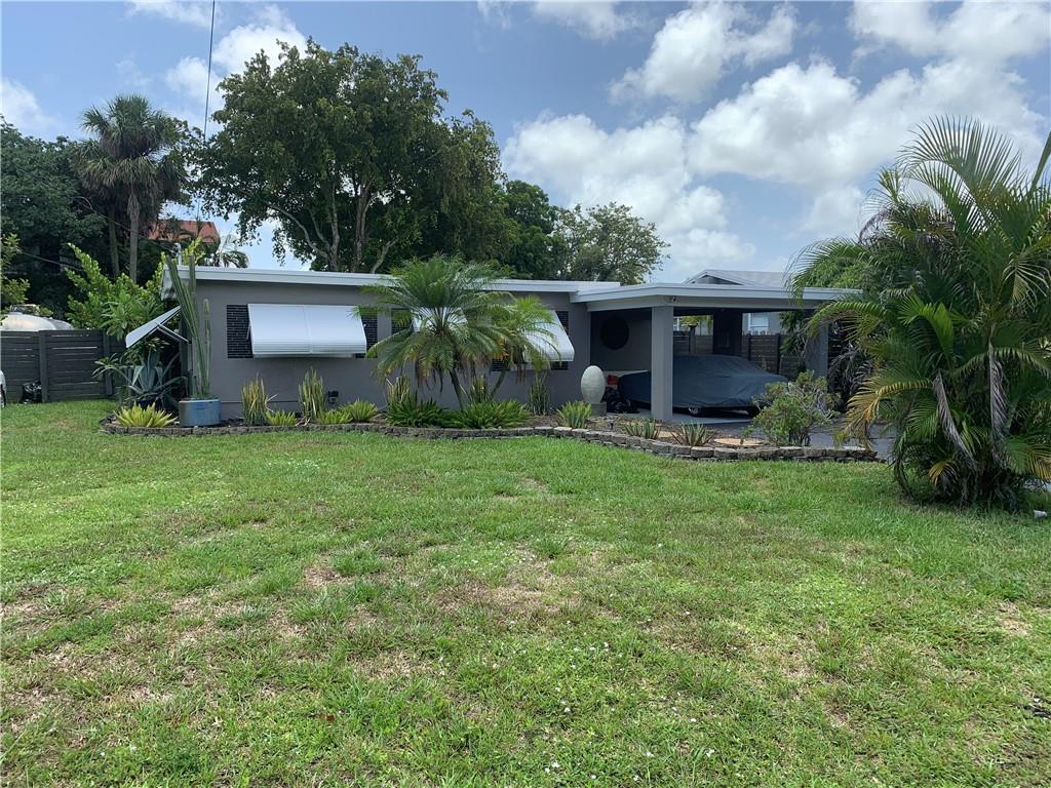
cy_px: 394
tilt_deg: -3.7
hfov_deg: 67.3
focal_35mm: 26
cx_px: 526
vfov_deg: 53.1
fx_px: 789
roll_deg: +0.1
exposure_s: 1/1350
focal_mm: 4.25
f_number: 1.8
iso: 25
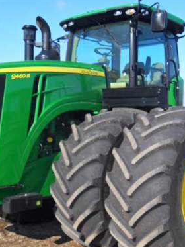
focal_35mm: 51
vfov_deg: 37.5
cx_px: 99
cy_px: 121
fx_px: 363
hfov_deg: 28.6
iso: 80
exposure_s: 1/125
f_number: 8.2
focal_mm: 6.3
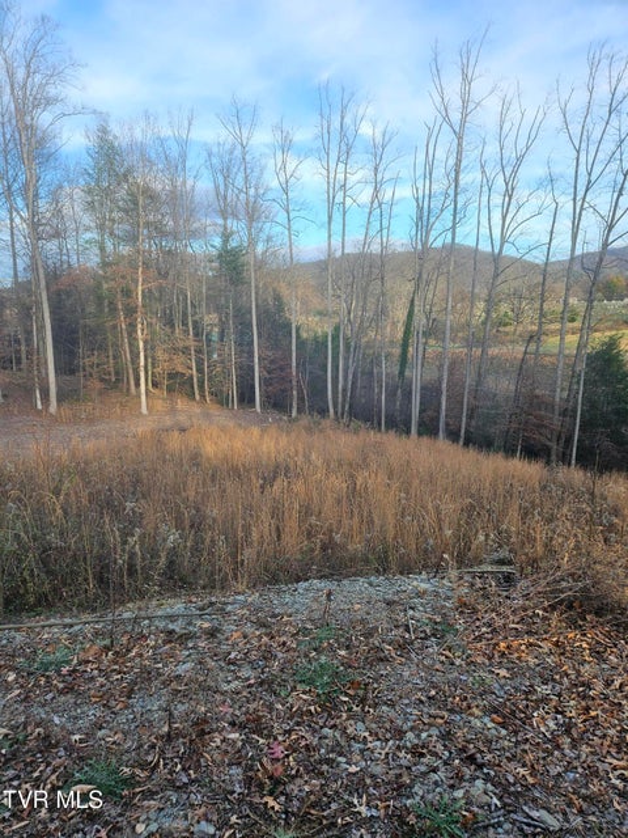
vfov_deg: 73.9
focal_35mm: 23
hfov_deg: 58.9
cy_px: 419
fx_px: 556
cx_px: 314
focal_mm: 5.4
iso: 25
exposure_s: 1/355
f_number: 1.8
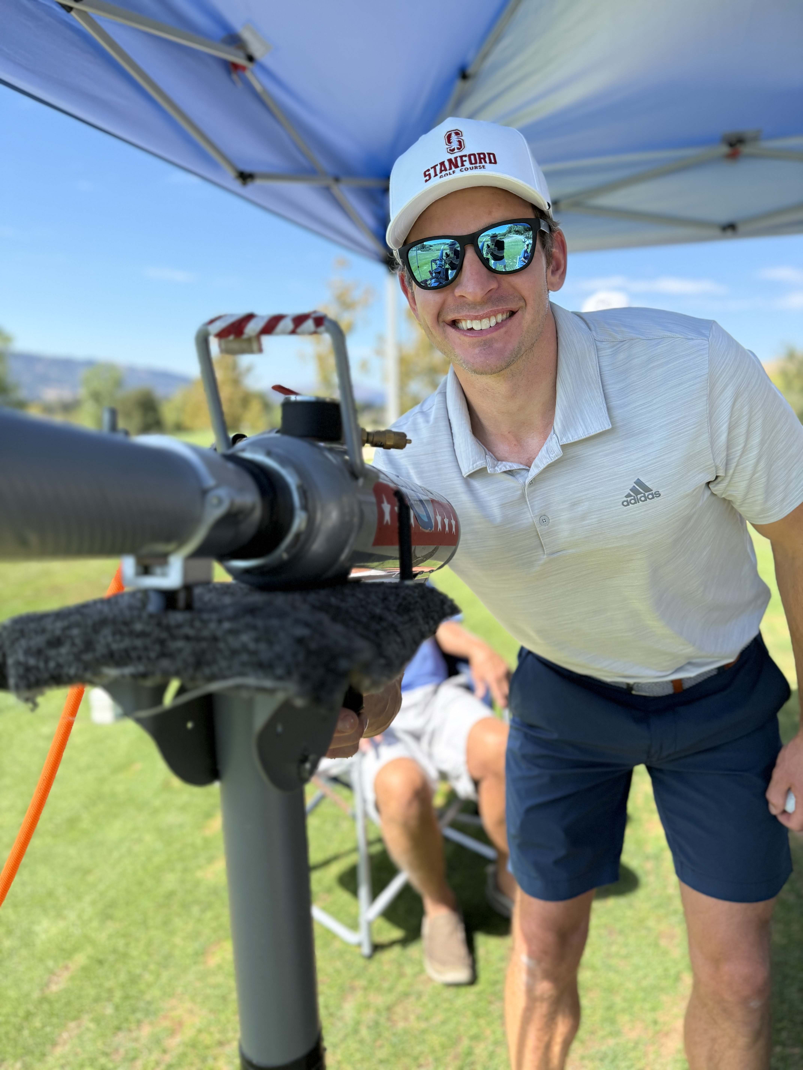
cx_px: 402
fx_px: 742
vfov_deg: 71.6
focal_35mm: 24
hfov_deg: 56.8
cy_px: 535
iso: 100
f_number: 1.78
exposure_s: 1/2169
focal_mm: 6.76
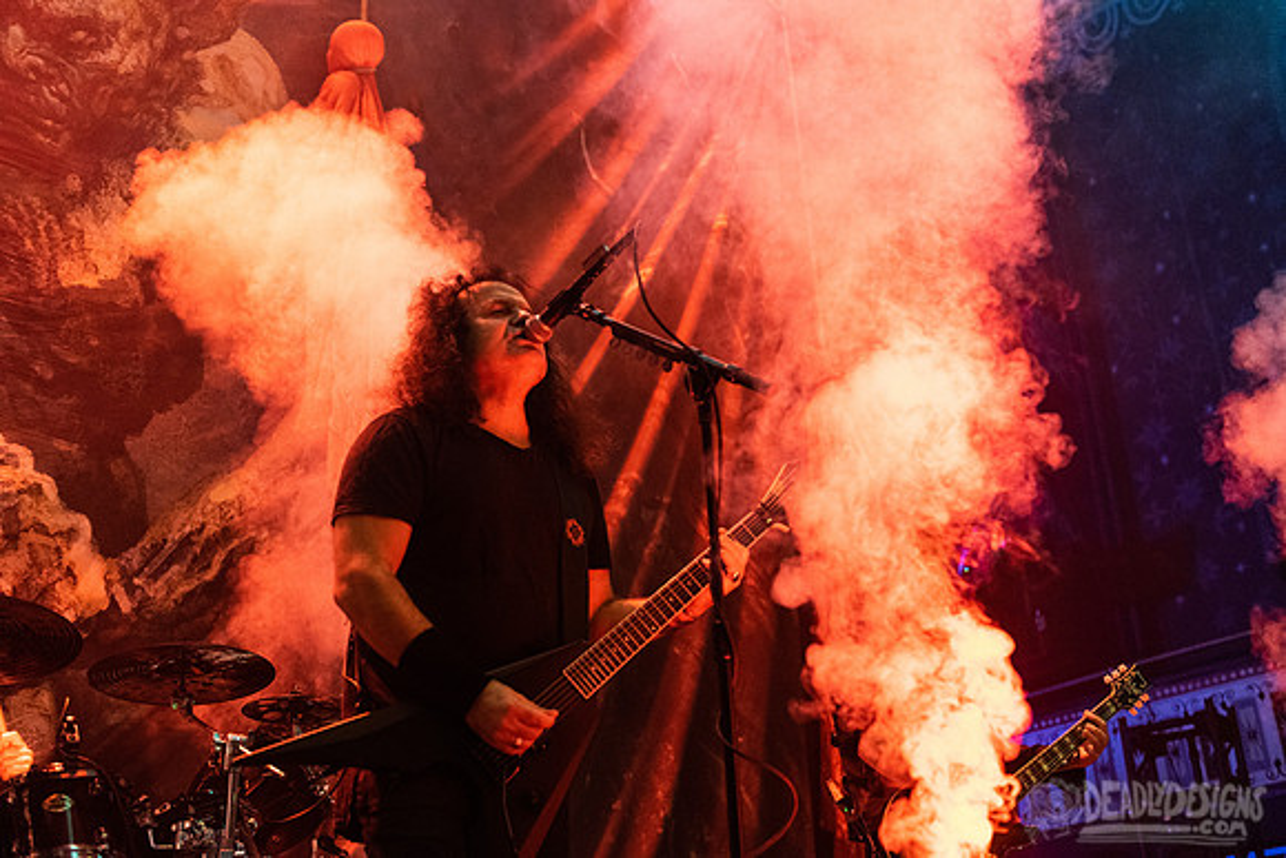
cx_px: 643
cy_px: 429
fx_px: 1572
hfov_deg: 44.5
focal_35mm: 44
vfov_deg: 30.5
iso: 3200
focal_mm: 44
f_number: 3.2
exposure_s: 1/160
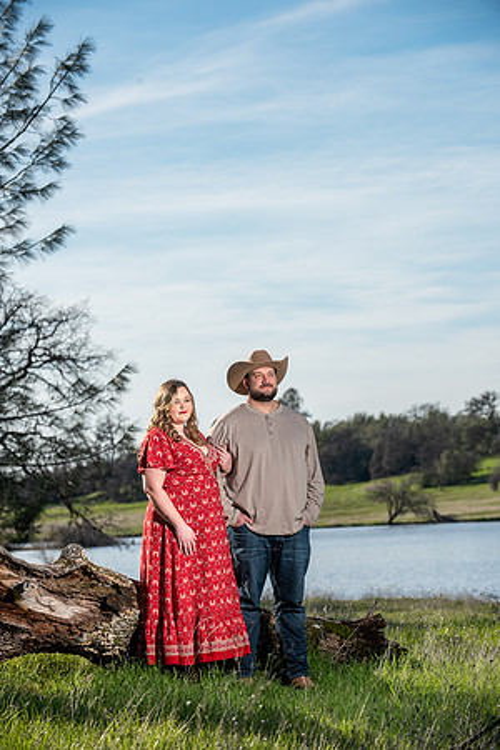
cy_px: 375
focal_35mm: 125
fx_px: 2604
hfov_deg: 11.0
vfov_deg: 16.4
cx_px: 250
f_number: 5.6
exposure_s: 1/250
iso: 50
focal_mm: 125
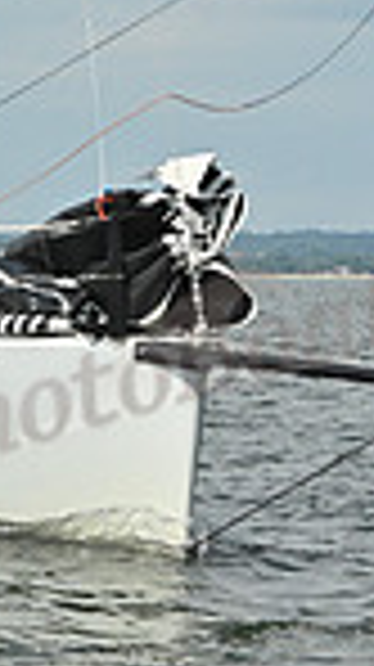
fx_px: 5071
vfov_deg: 7.5
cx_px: -342
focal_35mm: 287
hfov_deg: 4.2
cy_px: 191
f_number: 9
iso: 320
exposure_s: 1/1250
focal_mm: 70
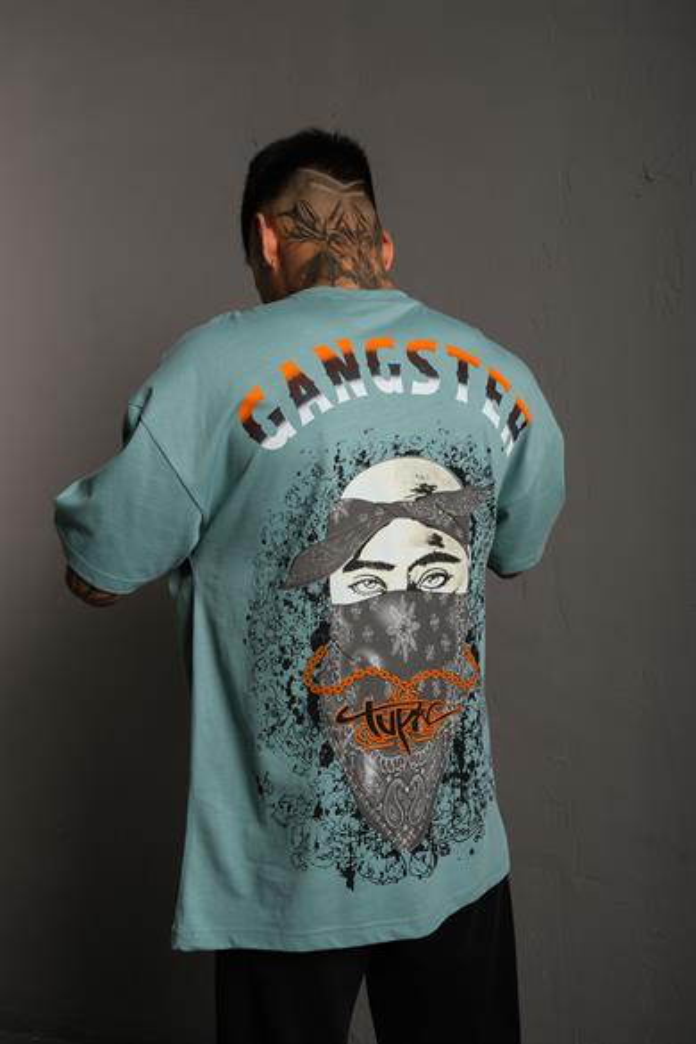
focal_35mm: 35
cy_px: 522
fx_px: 1015
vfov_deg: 54.4
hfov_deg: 37.9
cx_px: 348
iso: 160
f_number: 5
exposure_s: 1/160
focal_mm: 23.3
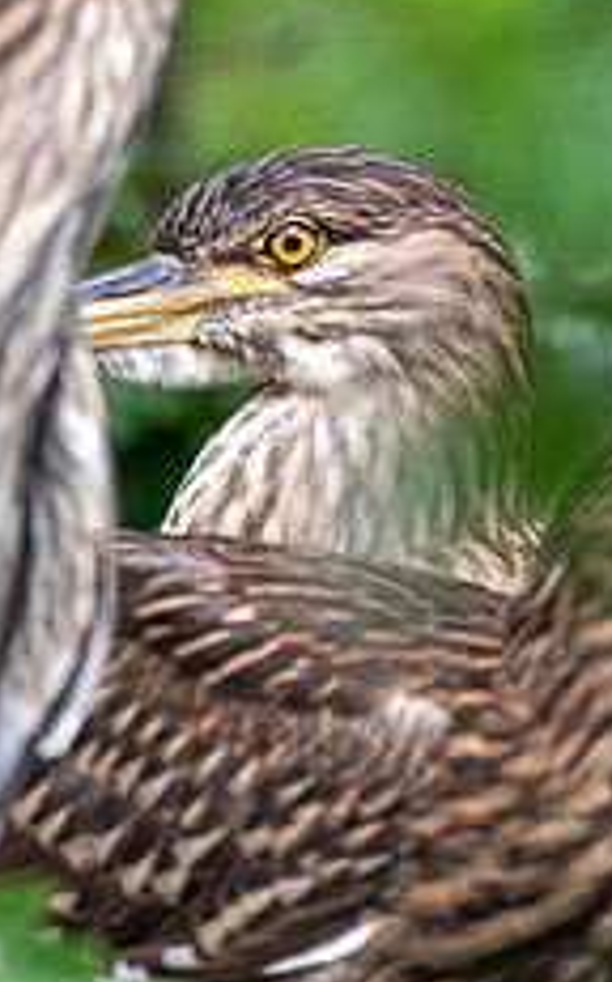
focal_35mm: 1789
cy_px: 421
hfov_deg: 0.7
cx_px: 407
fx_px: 47831
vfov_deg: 1.2
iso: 1000
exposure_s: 1/2500
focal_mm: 600
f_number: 6.3
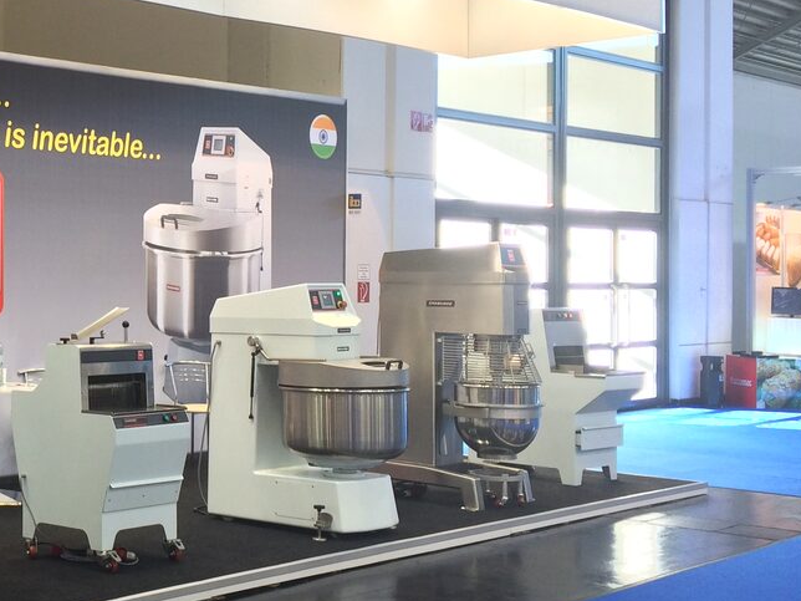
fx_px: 1458
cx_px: -25
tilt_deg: -0.3
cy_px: 245
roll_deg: -1.1
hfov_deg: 28.6
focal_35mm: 63
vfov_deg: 23.3
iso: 40
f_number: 2.2
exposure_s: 1/40
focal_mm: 4.15
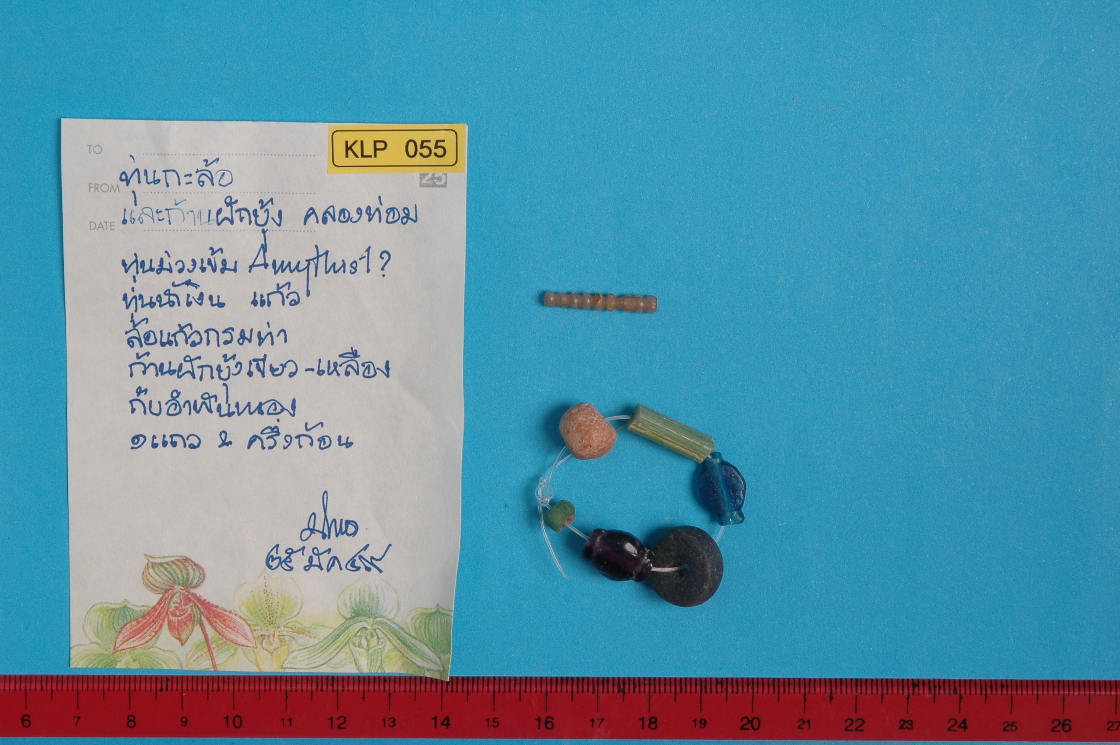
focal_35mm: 82
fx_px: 2564
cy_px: 372
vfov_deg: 16.5
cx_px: 560
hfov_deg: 24.6
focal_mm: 55
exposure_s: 1/6
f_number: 25
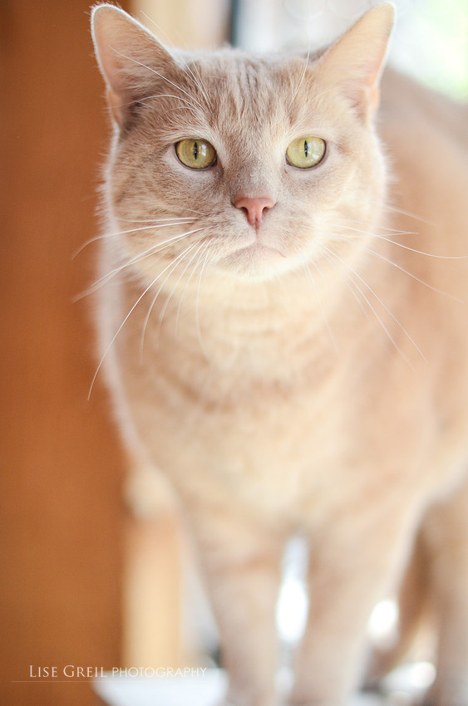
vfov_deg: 27.0
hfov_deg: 18.1
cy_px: 353
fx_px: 1469
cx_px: 234
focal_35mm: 75
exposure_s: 1/1600
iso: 400
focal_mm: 50
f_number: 1.8
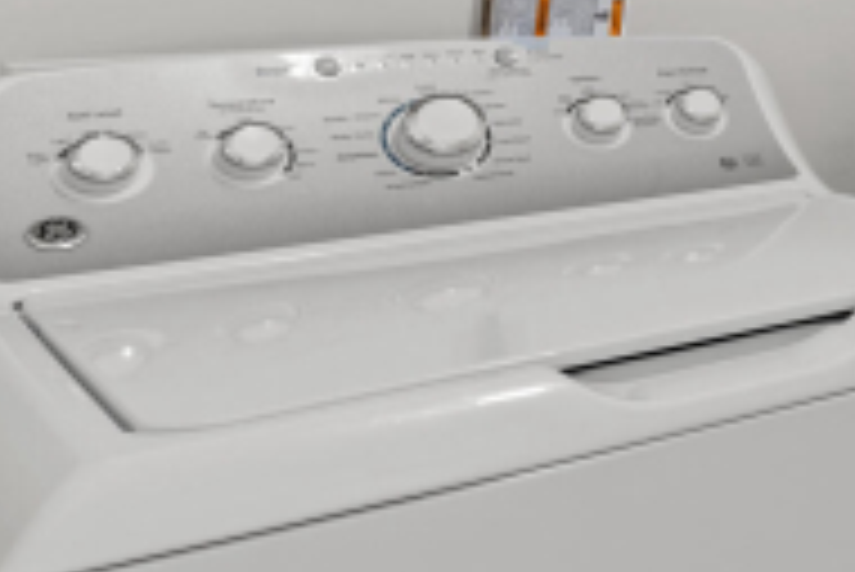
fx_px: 1497
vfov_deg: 20.6
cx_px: 1512
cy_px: -63
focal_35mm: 63
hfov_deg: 21.6
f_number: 11
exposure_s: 1/1.25
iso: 400
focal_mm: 16
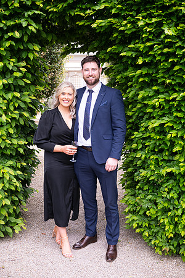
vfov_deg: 46.4
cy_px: 139
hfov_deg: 31.9
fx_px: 324
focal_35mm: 42
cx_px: 92
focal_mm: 42
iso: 200
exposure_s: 1/200
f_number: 3.5
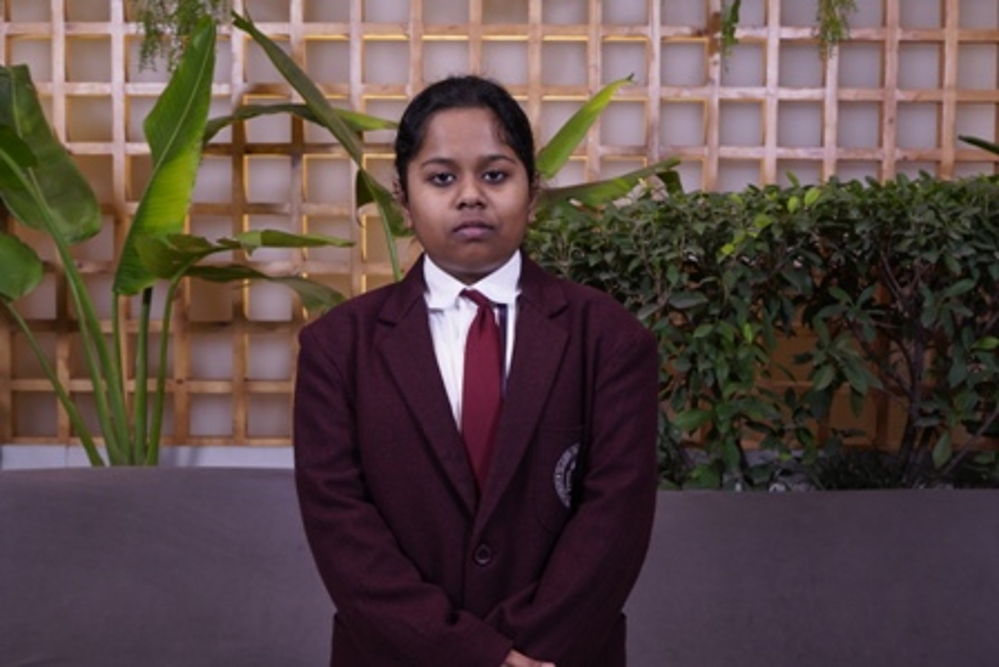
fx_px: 1332
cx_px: 500
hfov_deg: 41.1
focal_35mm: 48
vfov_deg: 28.1
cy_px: 334
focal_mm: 32
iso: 640
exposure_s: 1/125
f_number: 5
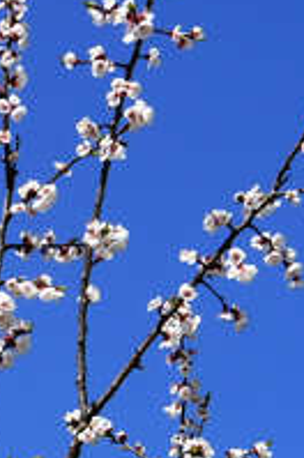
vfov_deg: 5.4
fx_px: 4812
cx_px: -626
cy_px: 696
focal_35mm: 379
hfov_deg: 3.5
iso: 200
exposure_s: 1/250
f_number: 13
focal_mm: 49
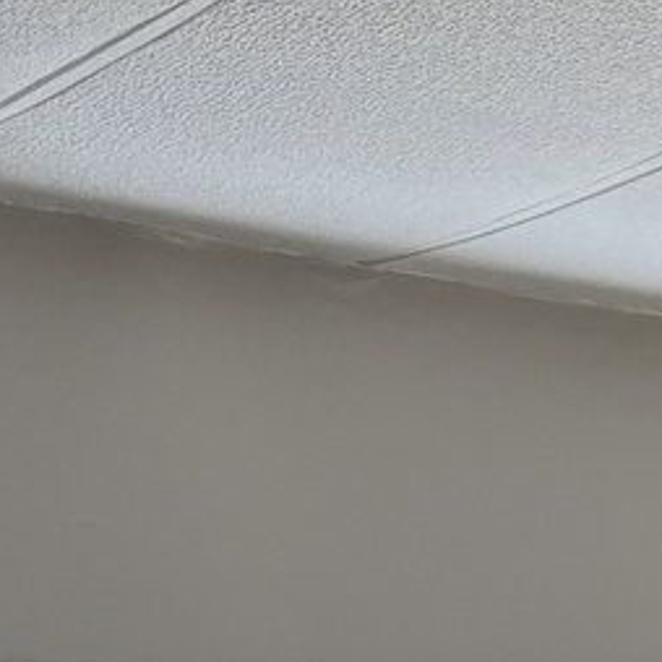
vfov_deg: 8.4
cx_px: 1243
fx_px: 4003
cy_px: 1762
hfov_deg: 9.0
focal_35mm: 185
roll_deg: +1.7
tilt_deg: -6.3
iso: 80
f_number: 1.6
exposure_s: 1/121
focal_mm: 5.96
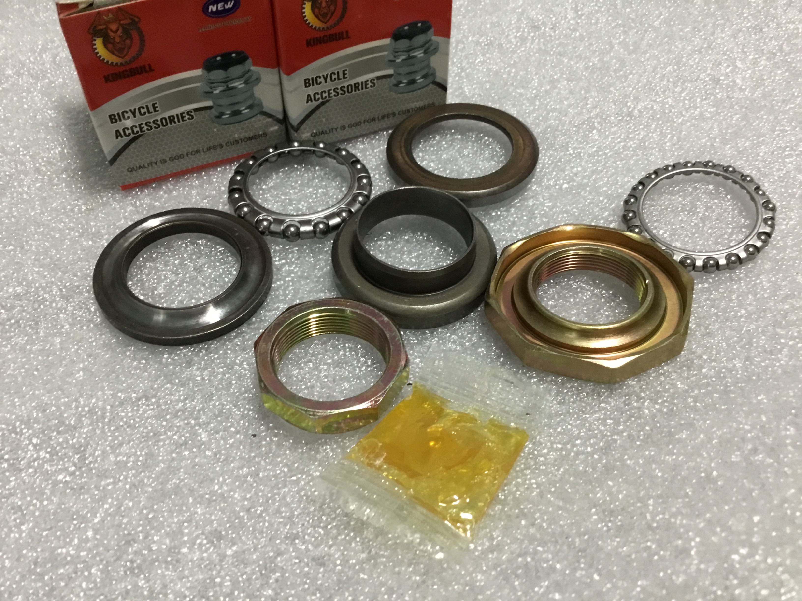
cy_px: 300
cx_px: 401
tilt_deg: -49.3
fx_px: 718
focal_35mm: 31
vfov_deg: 45.4
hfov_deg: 58.4
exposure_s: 1/33
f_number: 2.4
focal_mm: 3.3
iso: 160
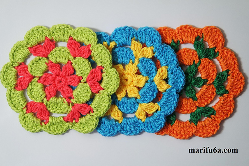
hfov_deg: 26.3
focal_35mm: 77
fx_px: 532
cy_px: 83
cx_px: 124
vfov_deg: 17.7
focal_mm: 50
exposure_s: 1/80
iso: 400
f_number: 5.6
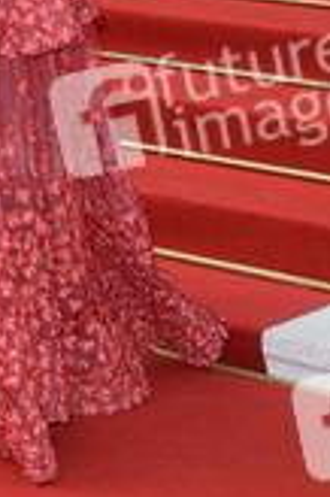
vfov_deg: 12.7
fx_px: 2191
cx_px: -70
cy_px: -45
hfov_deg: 8.5
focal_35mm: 159
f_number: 7.1
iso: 800
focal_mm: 65
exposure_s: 1/250
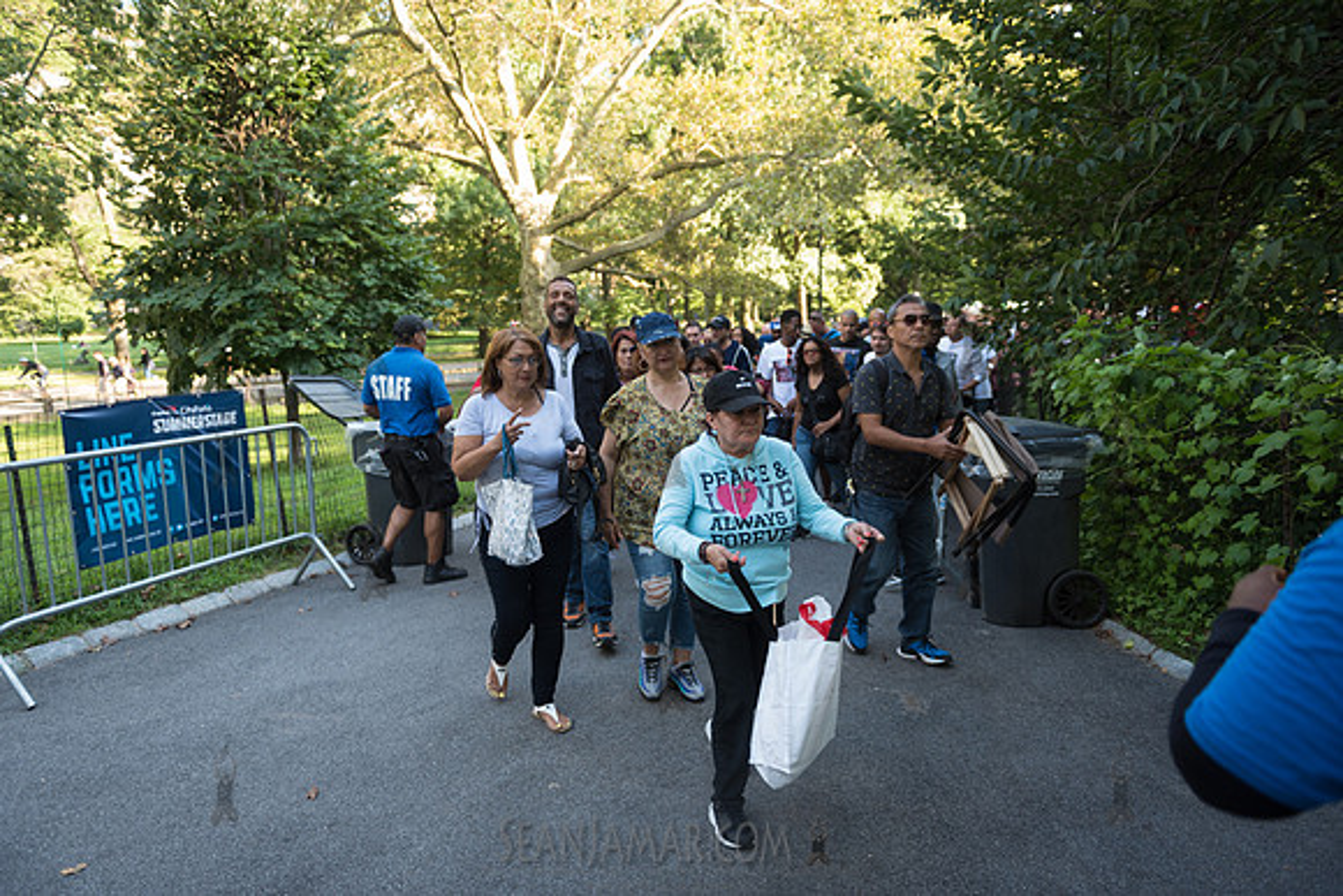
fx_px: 896
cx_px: 672
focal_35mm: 24
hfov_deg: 73.7
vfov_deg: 53.2
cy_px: 448
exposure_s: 1/160
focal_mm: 24
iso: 200
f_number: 3.2
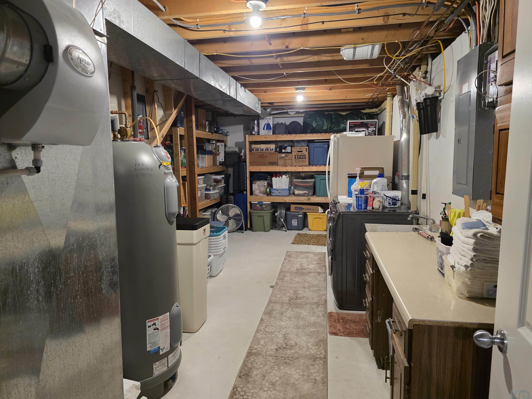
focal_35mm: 23
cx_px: 266
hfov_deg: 73.9
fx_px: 353
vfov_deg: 58.9
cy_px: 200
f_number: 1.7
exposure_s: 1/120
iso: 640
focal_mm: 6.3
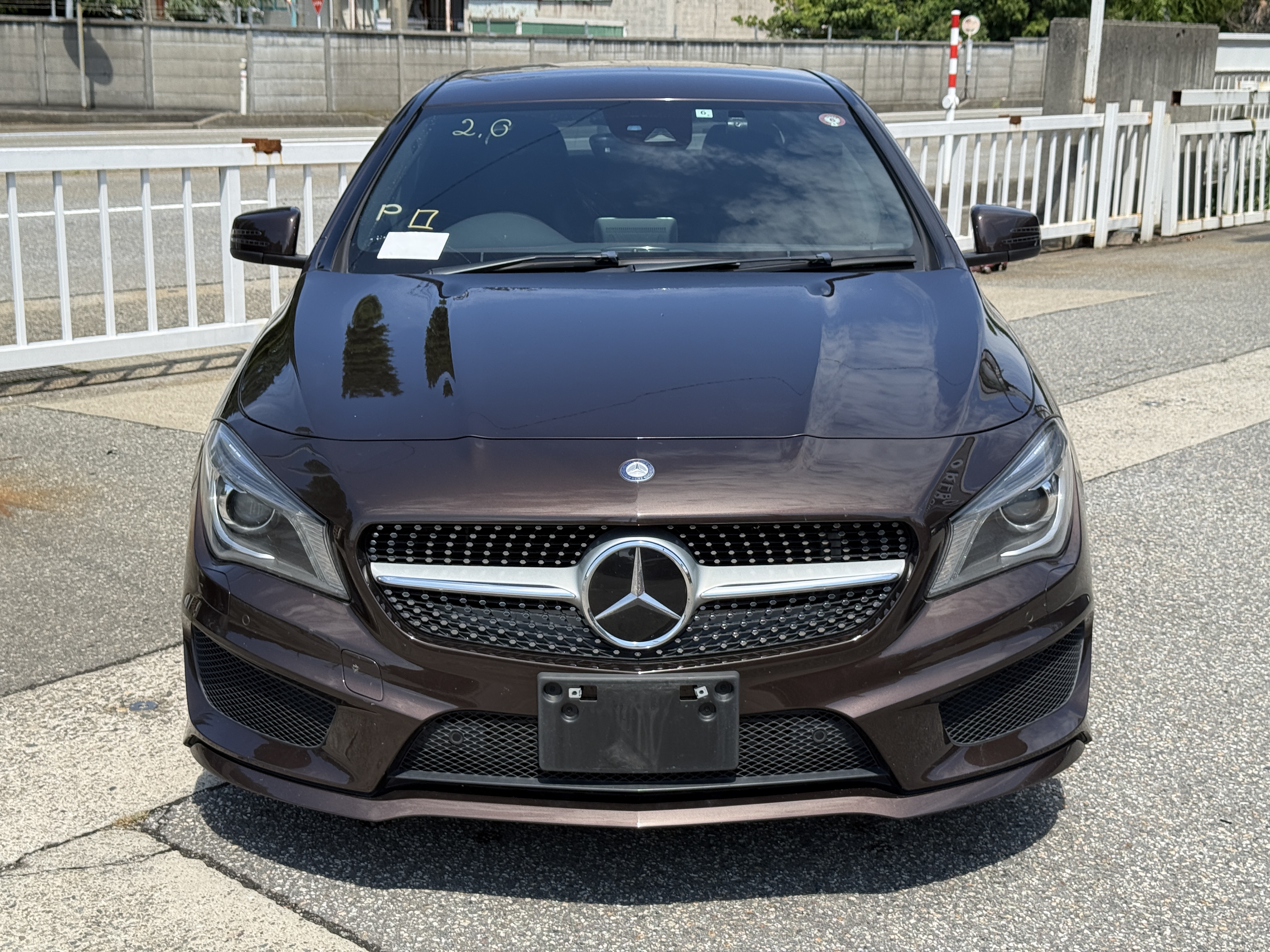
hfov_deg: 39.7
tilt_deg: -13.3
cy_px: 476
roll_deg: -1.0
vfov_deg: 30.3
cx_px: 635
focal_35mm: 48
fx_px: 1761
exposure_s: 1/2667
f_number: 1.78
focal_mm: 6.76
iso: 64
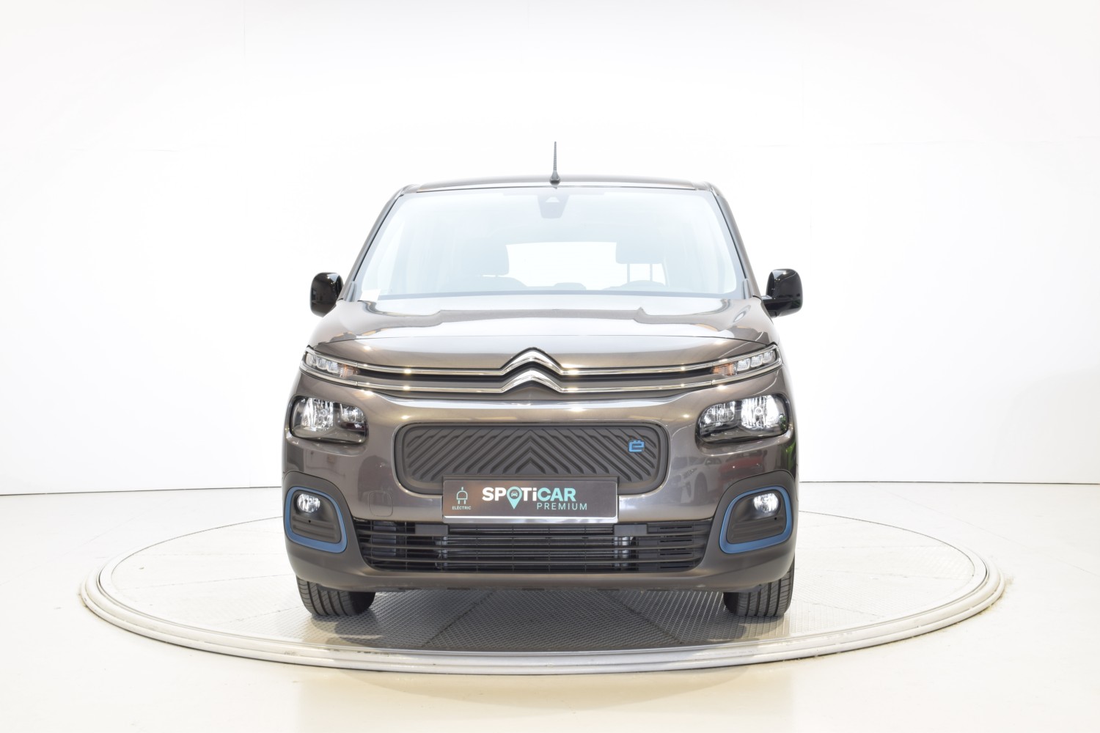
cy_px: 366
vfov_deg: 31.9
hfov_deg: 46.4
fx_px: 1283
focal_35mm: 42
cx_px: 550
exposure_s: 1
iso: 100
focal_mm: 28
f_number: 16
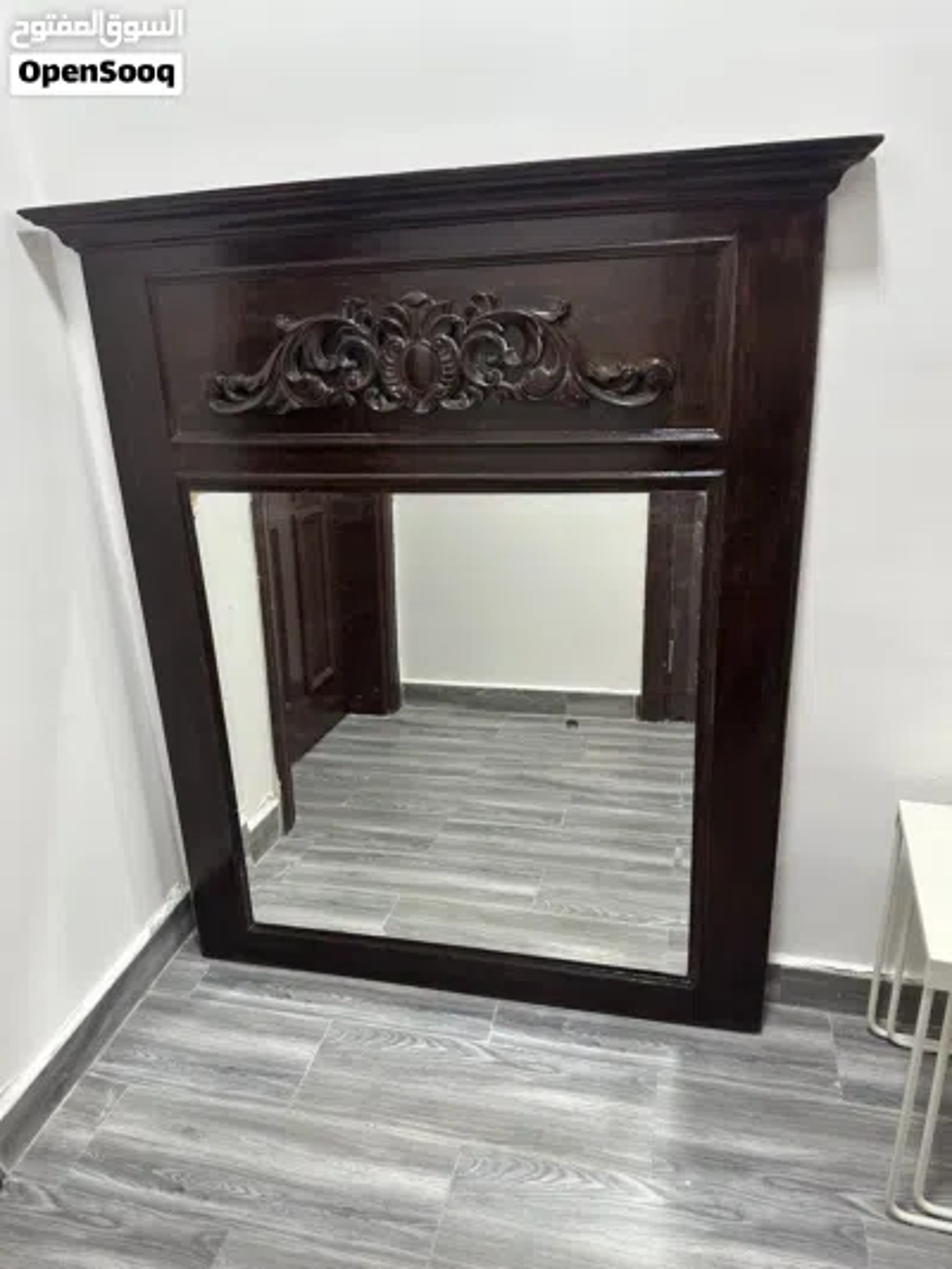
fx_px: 880
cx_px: 476
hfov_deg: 56.8
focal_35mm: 24
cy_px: 634
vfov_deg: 71.6
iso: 250
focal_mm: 6.86
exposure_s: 1/70
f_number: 1.78
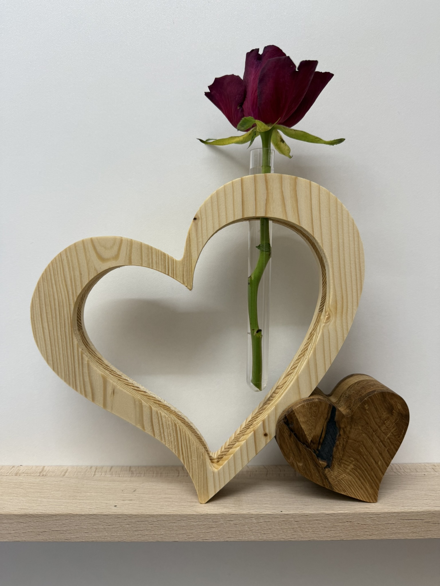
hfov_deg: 56.8
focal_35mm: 24
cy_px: 293
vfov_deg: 71.6
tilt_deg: -4.4
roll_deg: +0.4
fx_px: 407
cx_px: 220
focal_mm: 6.76
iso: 125
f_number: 1.78
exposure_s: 1/50
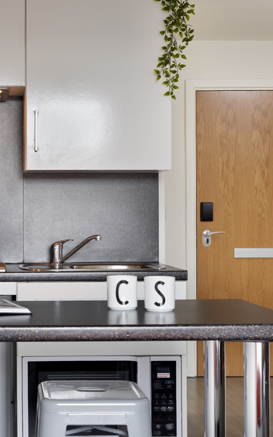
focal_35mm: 77
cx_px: -2
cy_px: 219
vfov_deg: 26.8
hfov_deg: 16.6
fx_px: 917
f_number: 10
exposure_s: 1.3
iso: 50
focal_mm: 50
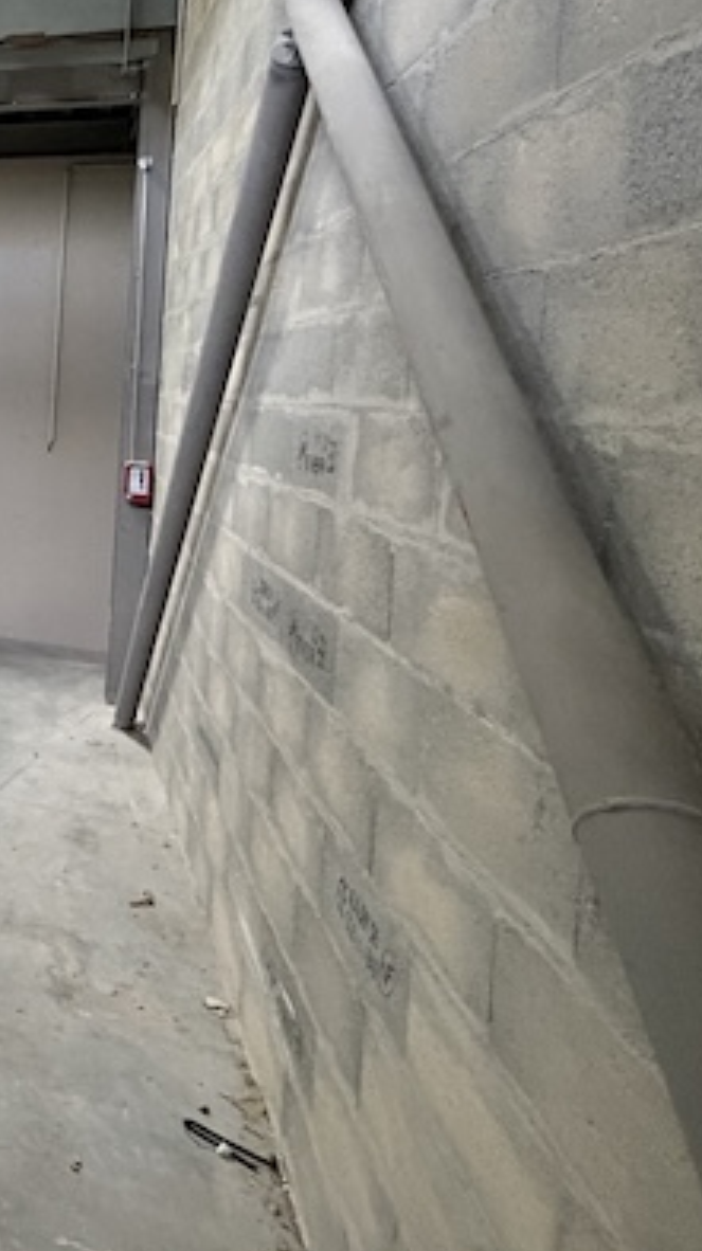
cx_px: -445
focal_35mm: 31
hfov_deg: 24.7
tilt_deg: -0.1
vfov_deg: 60.4
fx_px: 1028
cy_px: 371
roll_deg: -2.1
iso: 500
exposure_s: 1/60
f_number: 2.2
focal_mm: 2.22
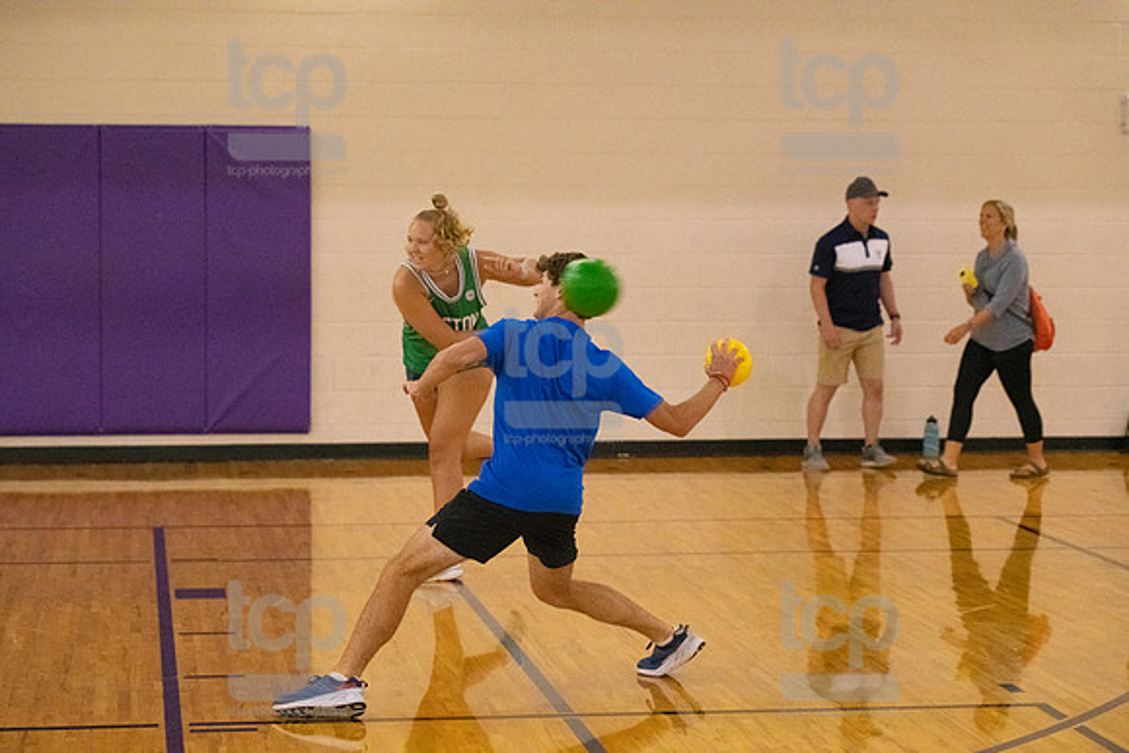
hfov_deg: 22.1
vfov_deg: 14.9
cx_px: 564
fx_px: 2886
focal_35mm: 92
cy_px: 376
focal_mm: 92
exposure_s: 1/800
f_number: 4
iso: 10000
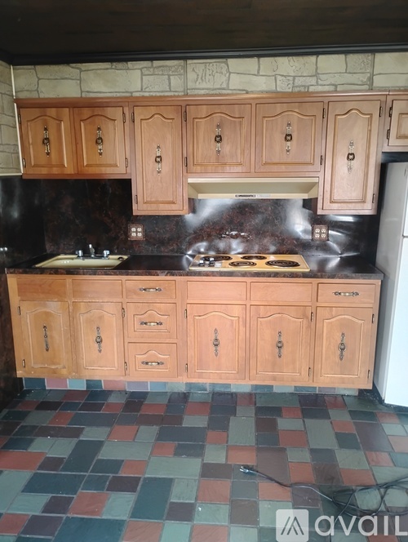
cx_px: 204
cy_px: 271
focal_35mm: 28
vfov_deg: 63.4
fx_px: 439
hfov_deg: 49.9
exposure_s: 1/40
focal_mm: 4.26
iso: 1356
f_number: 1.8
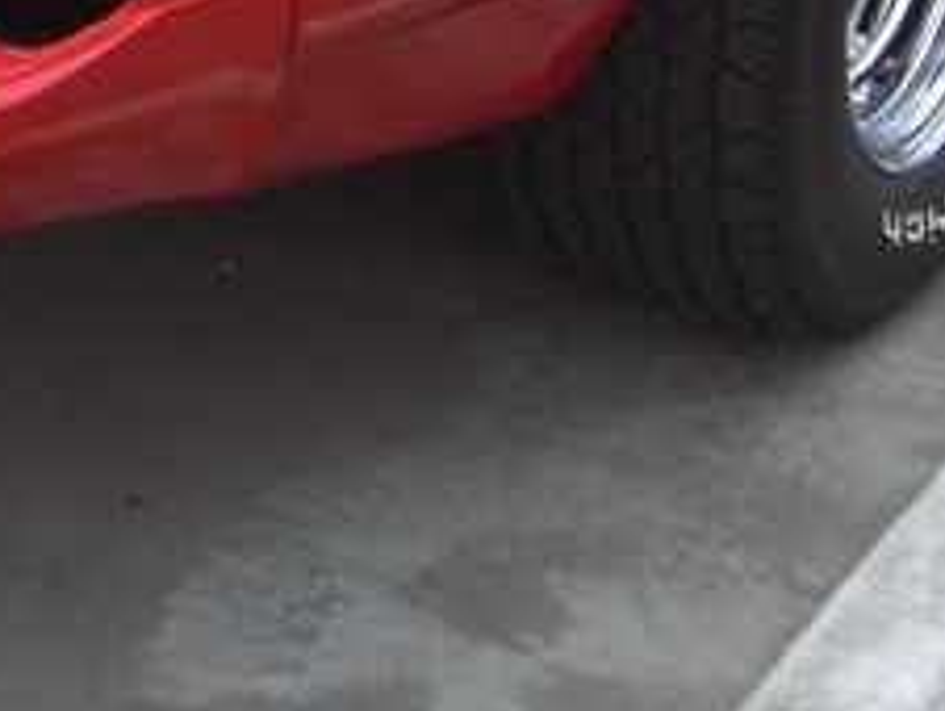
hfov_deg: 11.3
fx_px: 4701
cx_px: -59
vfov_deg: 8.1
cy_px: -816
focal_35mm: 172
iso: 64
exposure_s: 1/320
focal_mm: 6.2
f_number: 2.7
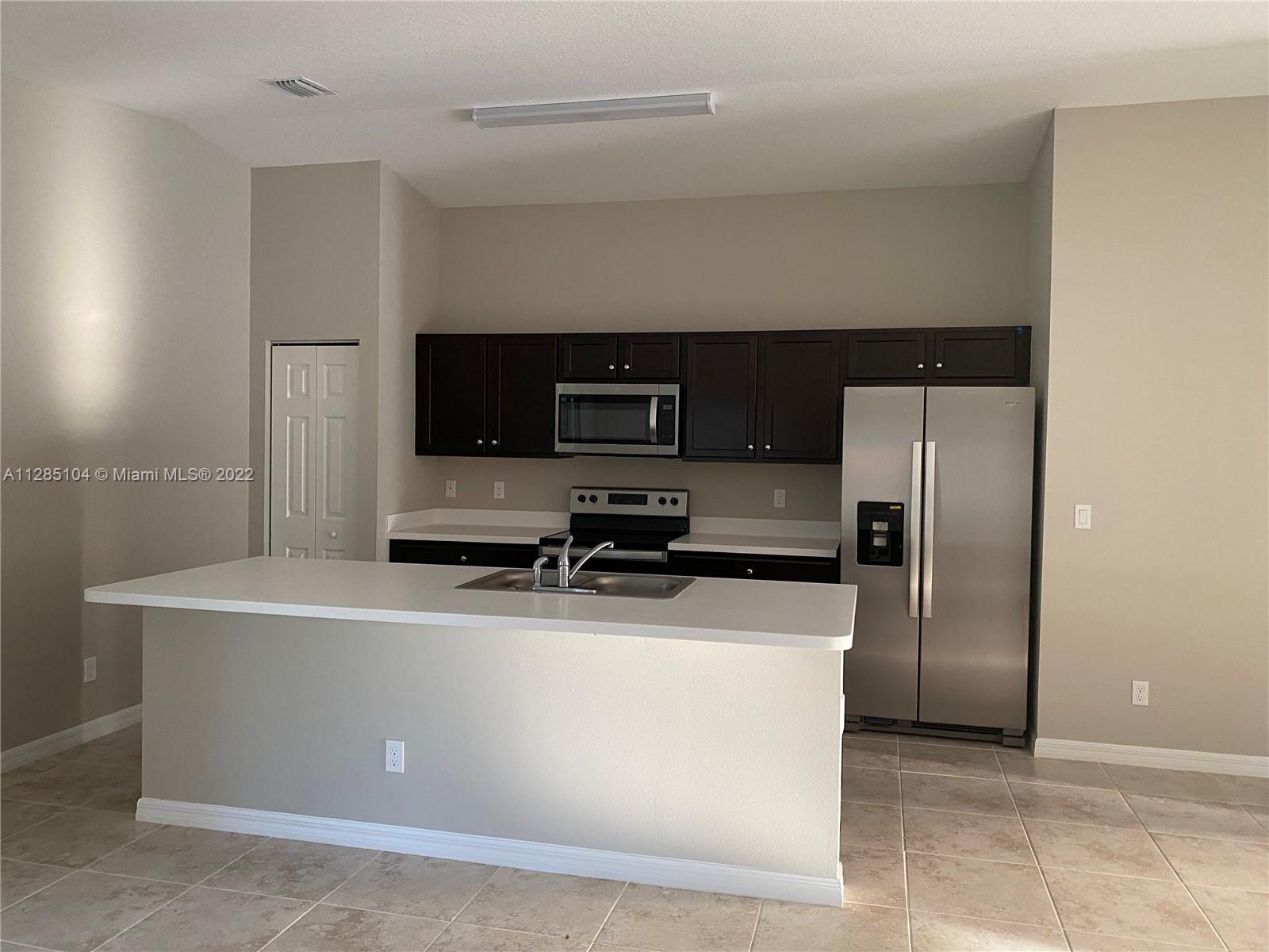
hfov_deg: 67.3
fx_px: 953
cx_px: 634
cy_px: 476
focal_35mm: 26
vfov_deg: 53.1
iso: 200
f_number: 1.8
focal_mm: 4.25
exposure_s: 1/60
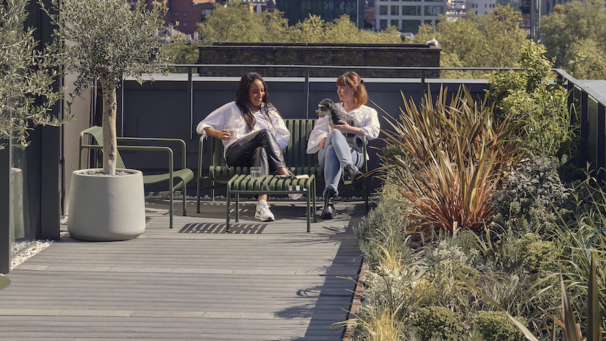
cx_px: 423
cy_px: 30
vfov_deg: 11.2
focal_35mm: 107
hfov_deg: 19.9
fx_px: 1719
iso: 100
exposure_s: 1/200
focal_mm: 57.5
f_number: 8
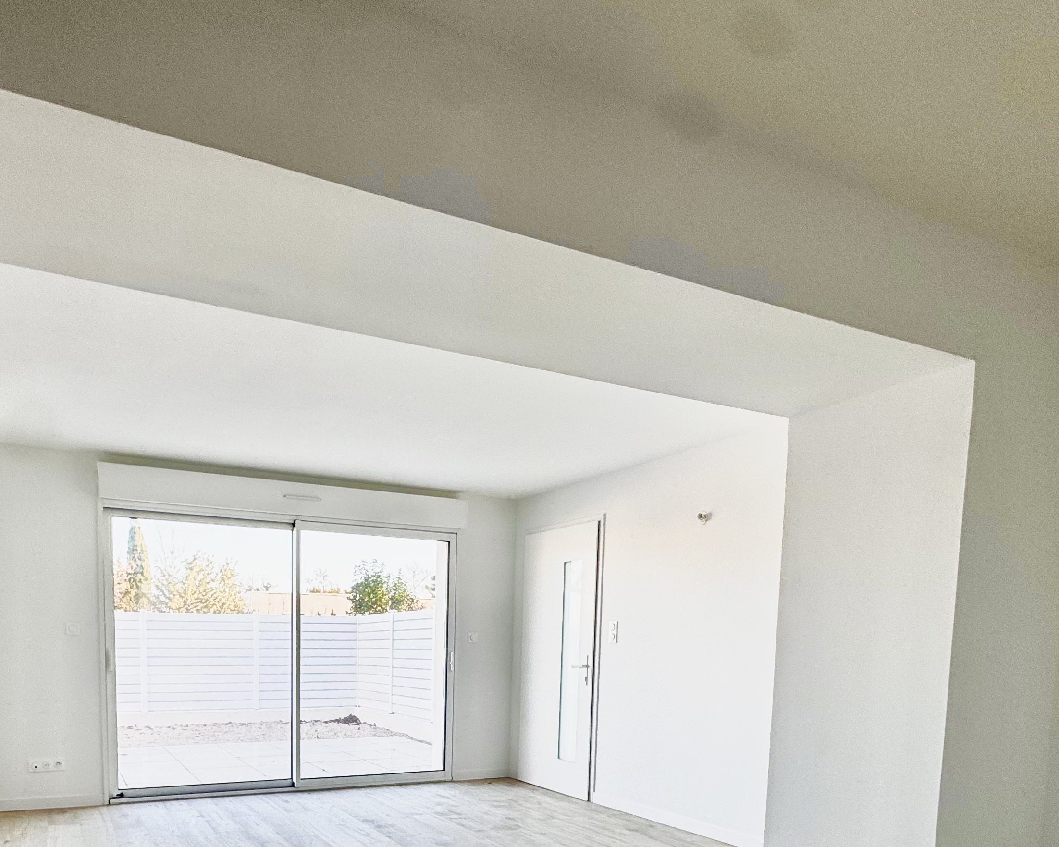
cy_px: 718
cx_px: 415
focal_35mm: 25
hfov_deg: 67.3
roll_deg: -0.7
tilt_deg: -4.7
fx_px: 784
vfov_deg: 51.8
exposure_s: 1/155
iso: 40
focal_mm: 2.22
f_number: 2.2
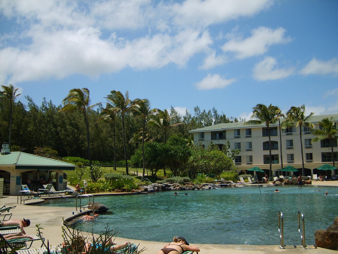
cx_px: 169
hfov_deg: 52.6
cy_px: 127
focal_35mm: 35
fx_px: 342
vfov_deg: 40.7
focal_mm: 5.8
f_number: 7.1
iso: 50
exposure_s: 1/250
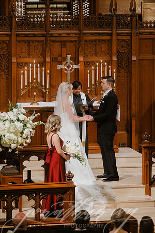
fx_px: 1292
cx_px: 78
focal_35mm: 200
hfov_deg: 6.9
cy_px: 116
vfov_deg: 10.3
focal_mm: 200
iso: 2000
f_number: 2.8
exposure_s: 1/160
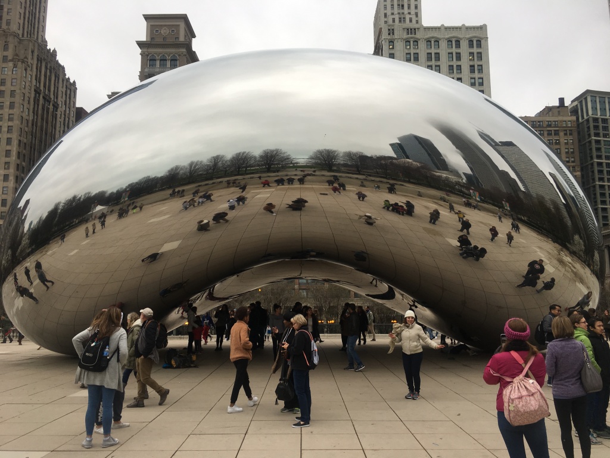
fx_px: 511
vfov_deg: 48.2
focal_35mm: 29
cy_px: 229
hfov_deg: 61.7
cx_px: 305
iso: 25
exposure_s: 1/158
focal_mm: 4.15
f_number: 2.2
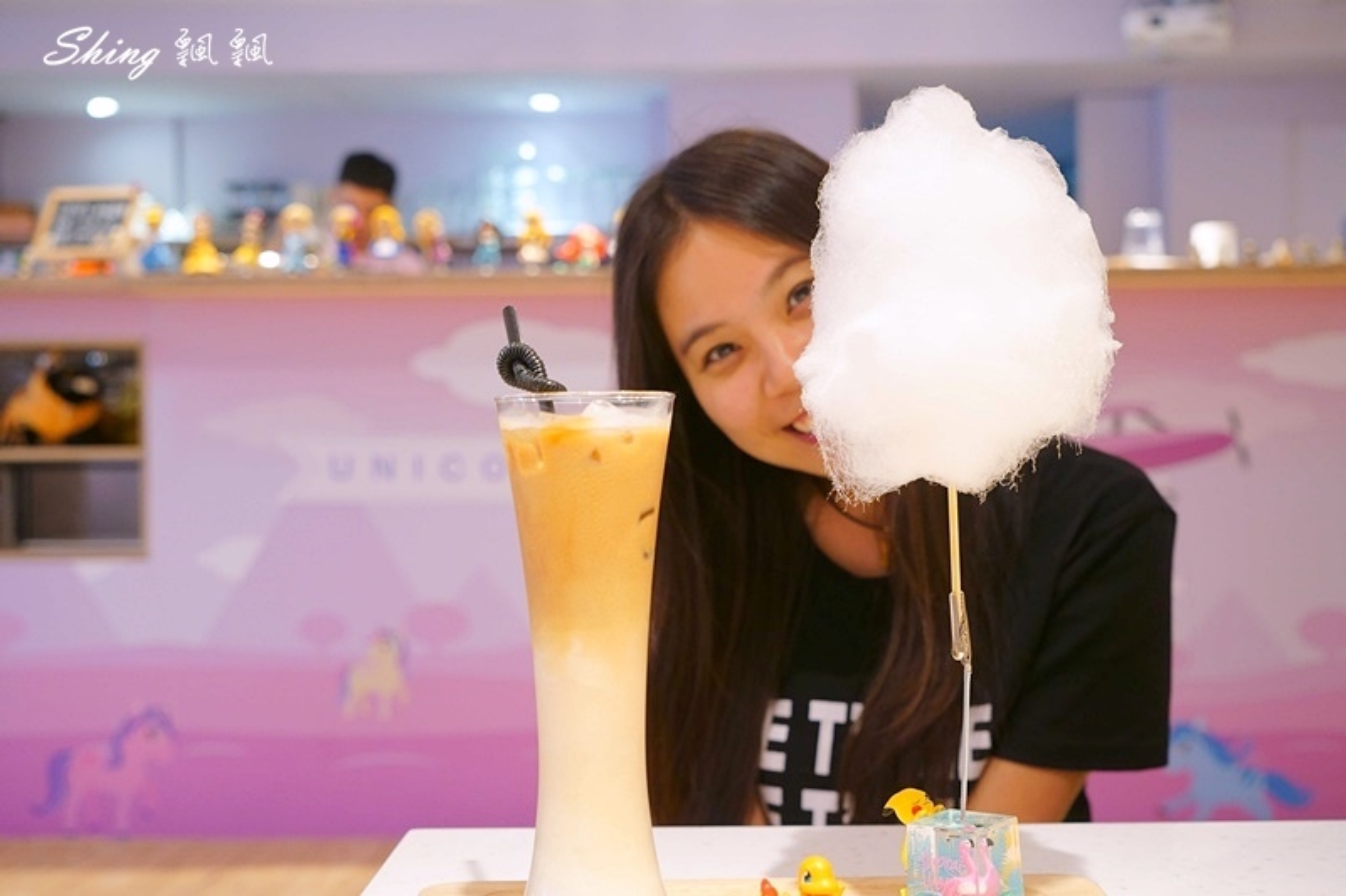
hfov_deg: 45.4
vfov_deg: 31.2
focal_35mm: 43
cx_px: 673
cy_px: 448
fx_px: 1607
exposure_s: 1/50
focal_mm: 43
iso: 1600
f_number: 5.6
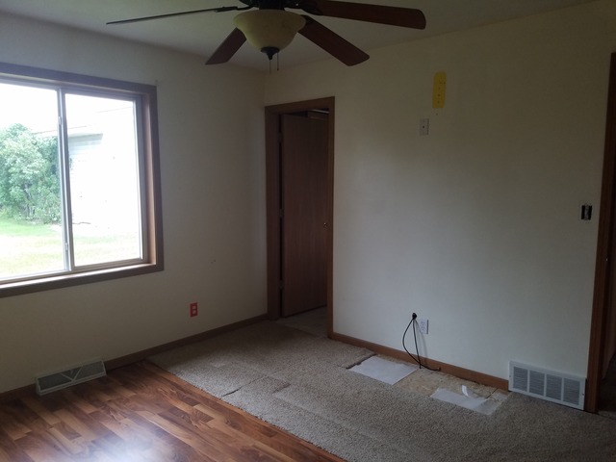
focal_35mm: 26
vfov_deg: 53.1
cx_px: 308
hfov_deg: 67.3
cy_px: 231
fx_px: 463
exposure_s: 1/120
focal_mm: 4.2
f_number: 1.7
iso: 100
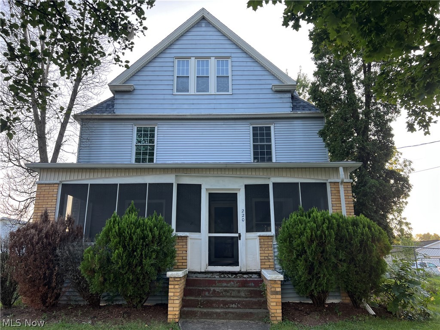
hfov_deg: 67.3
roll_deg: +0.5
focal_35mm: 26
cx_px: 220
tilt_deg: +15.0
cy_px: 165
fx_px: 330
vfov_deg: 53.1
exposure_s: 1/171
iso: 40
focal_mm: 5.7
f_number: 1.5
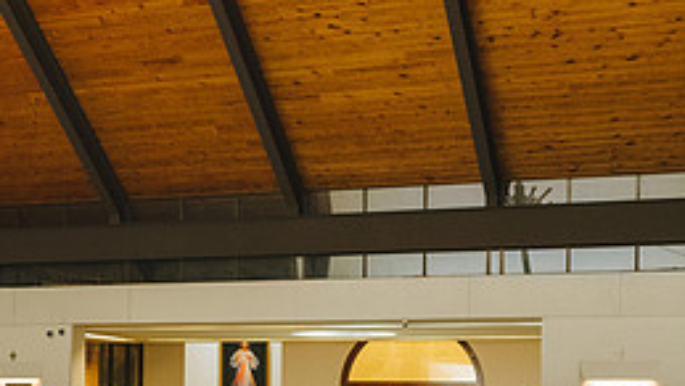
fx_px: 1490
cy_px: 424
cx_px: 40
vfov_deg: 14.4
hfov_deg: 24.9
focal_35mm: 82
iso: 4000
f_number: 2.2
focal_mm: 35
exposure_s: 1/125
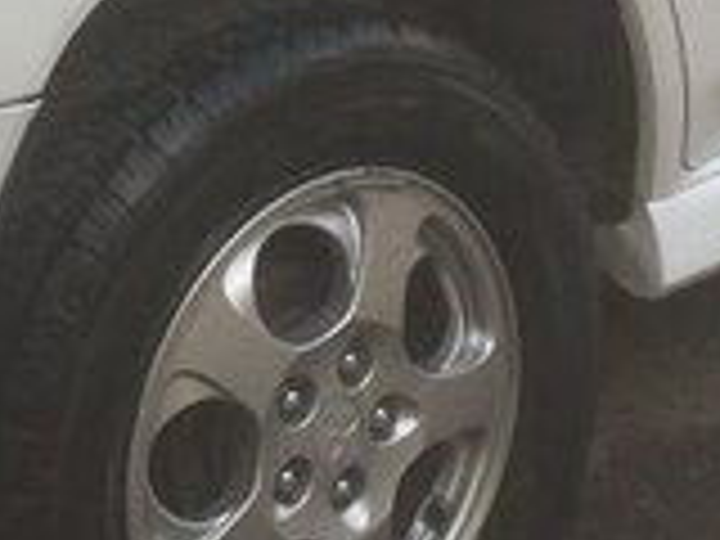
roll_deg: +1.3
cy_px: -205
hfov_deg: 16.4
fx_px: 2496
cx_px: 248
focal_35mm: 120
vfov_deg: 11.9
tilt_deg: -5.4
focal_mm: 4.15
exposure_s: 1/309
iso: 32
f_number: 2.2
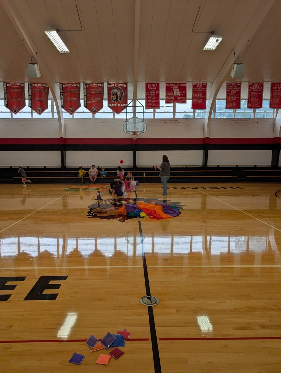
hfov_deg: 56.9
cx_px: 140
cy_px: 186
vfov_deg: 71.5
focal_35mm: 24
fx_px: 259
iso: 21
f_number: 1.68
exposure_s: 1/334
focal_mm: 6.9
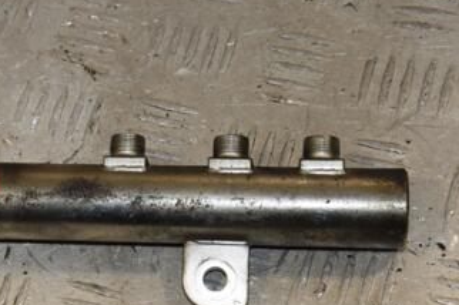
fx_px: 1604
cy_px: 198
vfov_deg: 10.9
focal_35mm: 126
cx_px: 33
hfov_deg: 16.1
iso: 800
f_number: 10
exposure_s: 1/200
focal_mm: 45
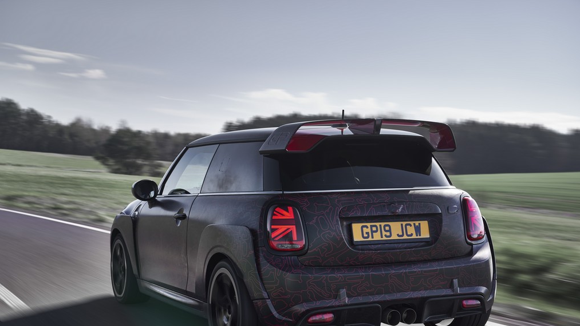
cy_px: 194
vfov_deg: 22.2
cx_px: 292
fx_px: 831
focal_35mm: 54
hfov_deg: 38.5
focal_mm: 51
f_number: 7.1
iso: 100
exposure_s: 1/60
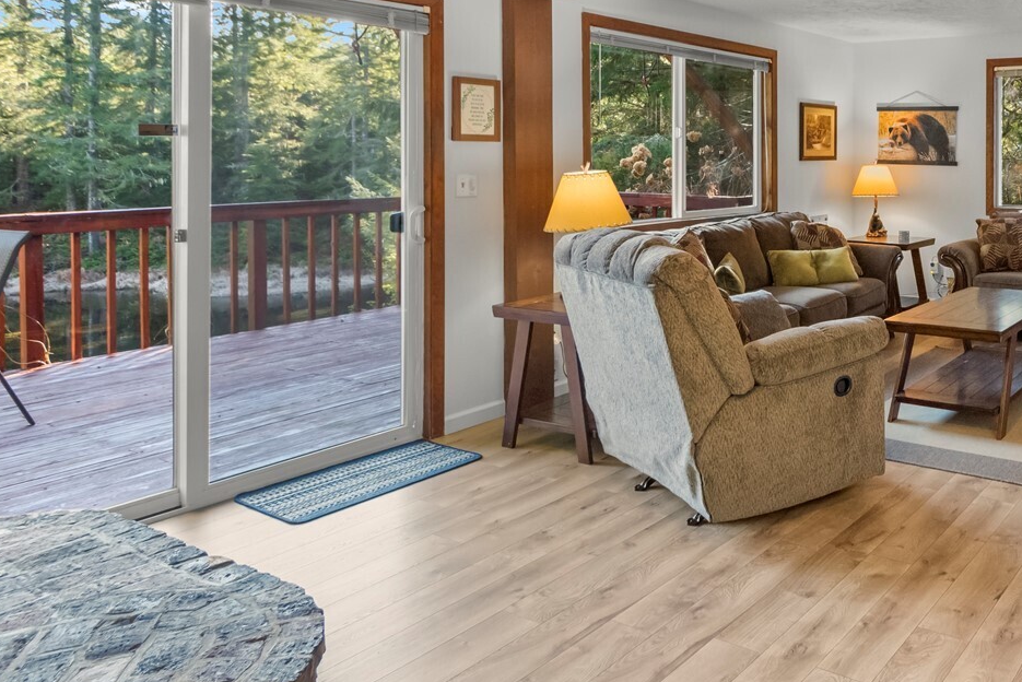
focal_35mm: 29
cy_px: 175
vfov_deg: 43.6
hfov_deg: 56.8
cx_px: 877
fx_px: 823
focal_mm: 16
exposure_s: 1/30
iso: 1000
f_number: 8
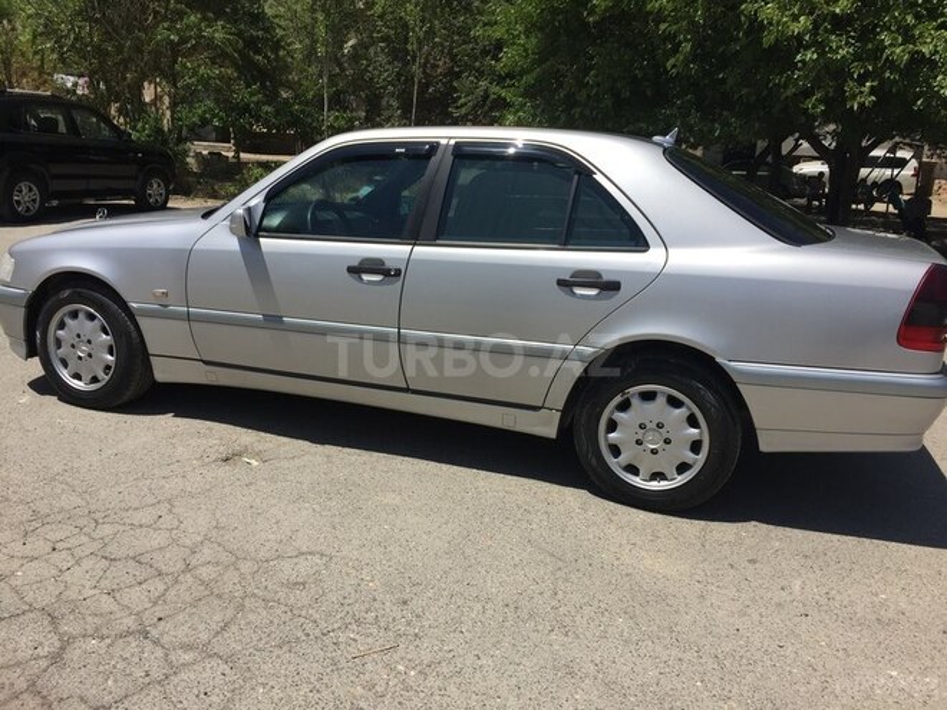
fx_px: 793
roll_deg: -3.9
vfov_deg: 48.2
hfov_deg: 61.7
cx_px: 474
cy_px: 355
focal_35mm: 29
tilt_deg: -14.3
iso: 32
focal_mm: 4.15
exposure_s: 1/3049
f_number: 2.2
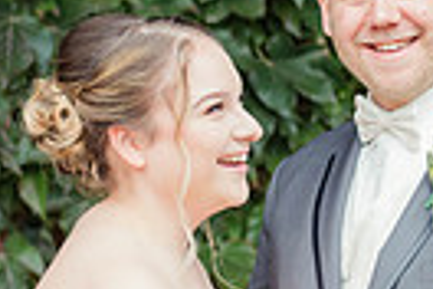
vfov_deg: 5.9
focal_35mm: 231
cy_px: 251
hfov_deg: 8.7
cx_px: 702
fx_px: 2778
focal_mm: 35
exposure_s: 1/125
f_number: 2.2
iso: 200
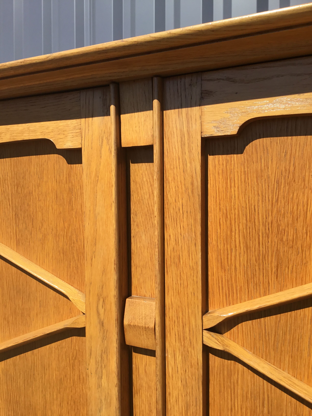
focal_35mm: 31
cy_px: 208
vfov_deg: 58.4
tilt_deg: -2.4
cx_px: 156
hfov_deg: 45.4
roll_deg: -0.5
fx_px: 373
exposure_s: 1/936
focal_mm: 3.3
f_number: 2.4
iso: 25
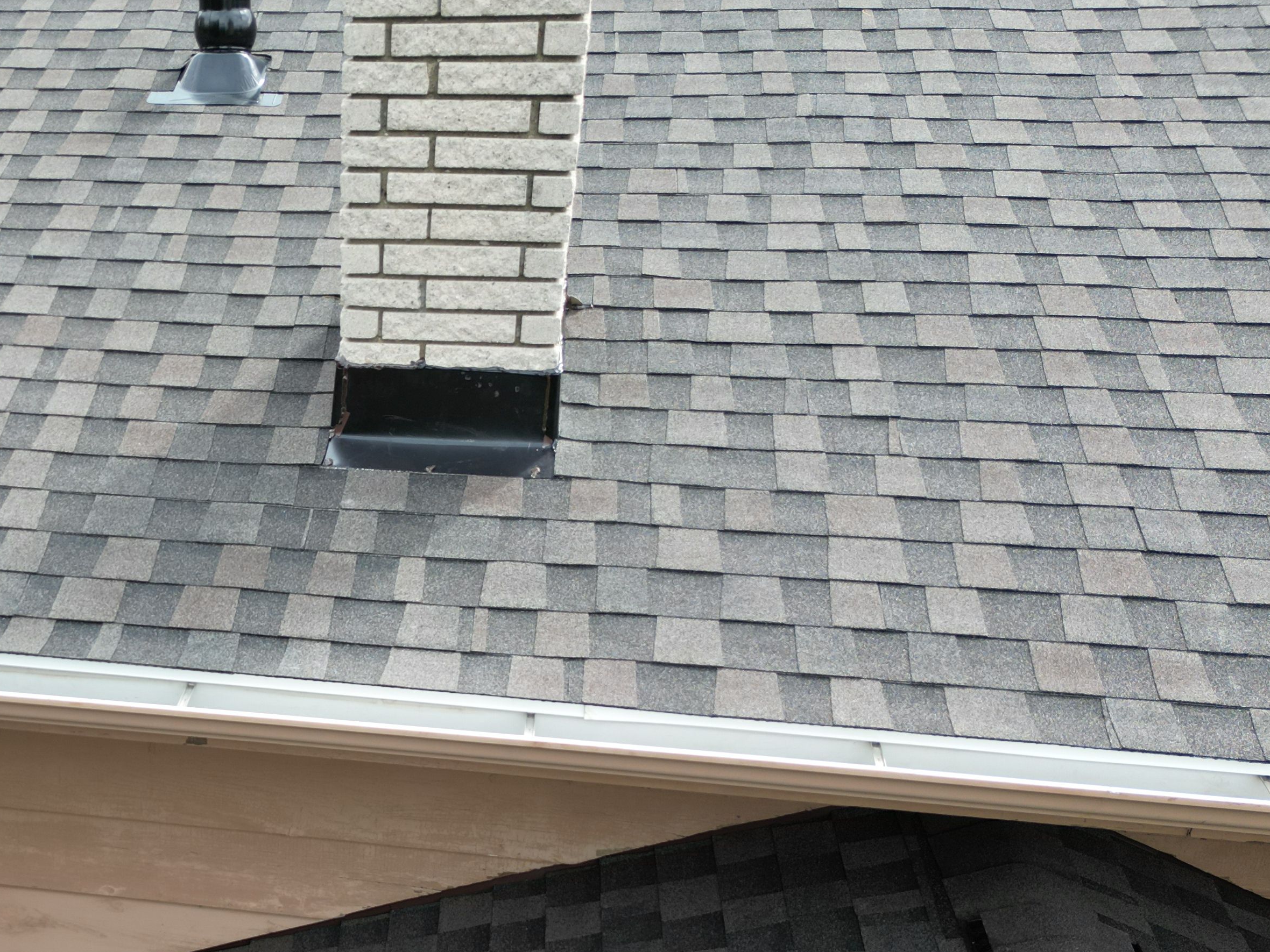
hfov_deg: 43.6
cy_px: 697
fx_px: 1504
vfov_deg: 34.5
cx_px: 251
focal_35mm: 41
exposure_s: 1/500
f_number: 1.7
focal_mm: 6.72
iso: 100
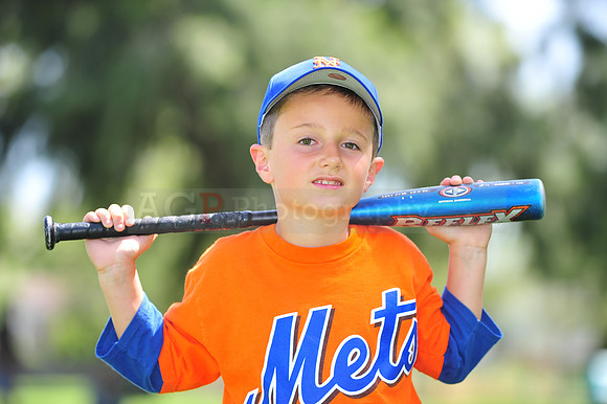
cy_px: 202
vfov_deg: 6.9
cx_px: 304
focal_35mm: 200
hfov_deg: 10.3
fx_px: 3370
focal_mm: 200
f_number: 4.5
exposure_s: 1/320
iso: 200
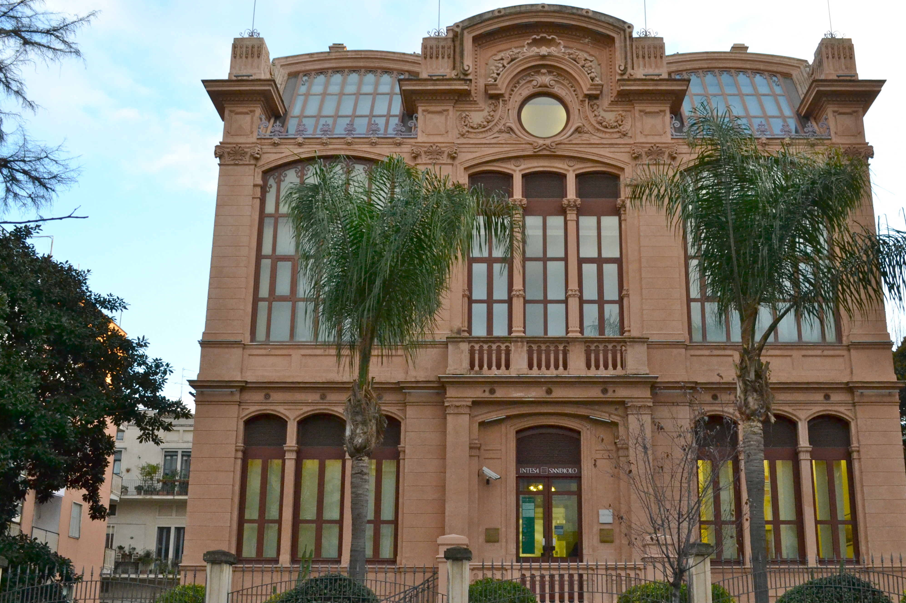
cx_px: 508
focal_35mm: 41
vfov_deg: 32.6
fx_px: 1032
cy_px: 318
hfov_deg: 47.3
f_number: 8
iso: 1600
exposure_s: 1/250
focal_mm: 24
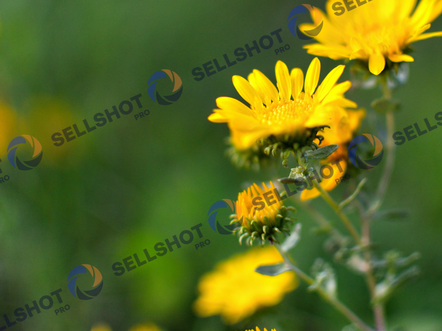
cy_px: 110
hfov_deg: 23.8
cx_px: 287
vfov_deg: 18.0
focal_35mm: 82
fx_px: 1044
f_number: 1.8
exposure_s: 1/3200
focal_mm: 35
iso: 200
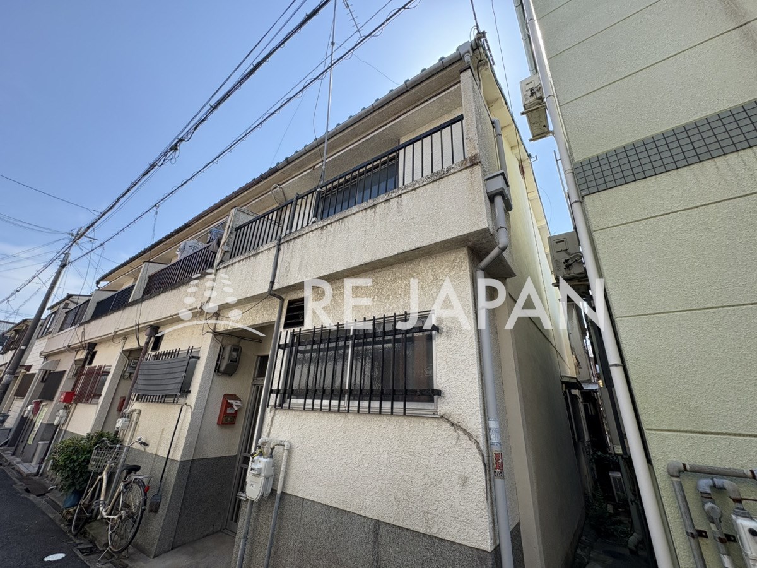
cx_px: 378
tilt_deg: +22.7
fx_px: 306
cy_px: 284
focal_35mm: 14
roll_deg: -2.4
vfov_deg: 85.7
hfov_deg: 102.1
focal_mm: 2.22
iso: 50
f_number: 2.2
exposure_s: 1/675
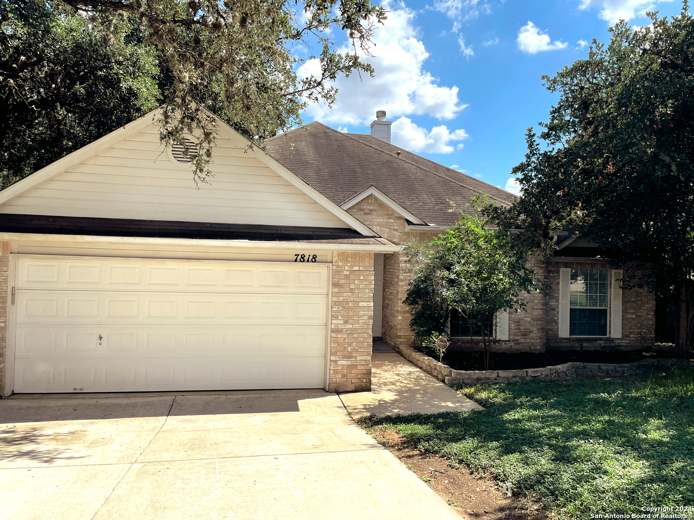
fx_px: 521
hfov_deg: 67.3
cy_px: 260
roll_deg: -2.7
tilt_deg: +0.3
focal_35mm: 26
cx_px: 347
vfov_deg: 53.1
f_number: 1.6
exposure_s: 1/3205
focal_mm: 4.2
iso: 32
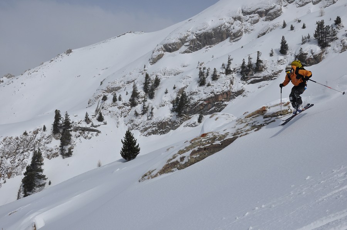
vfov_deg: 29.8
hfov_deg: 43.7
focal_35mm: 45
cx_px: 174
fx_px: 433
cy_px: 115
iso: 200
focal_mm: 30
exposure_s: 1/2000
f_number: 10
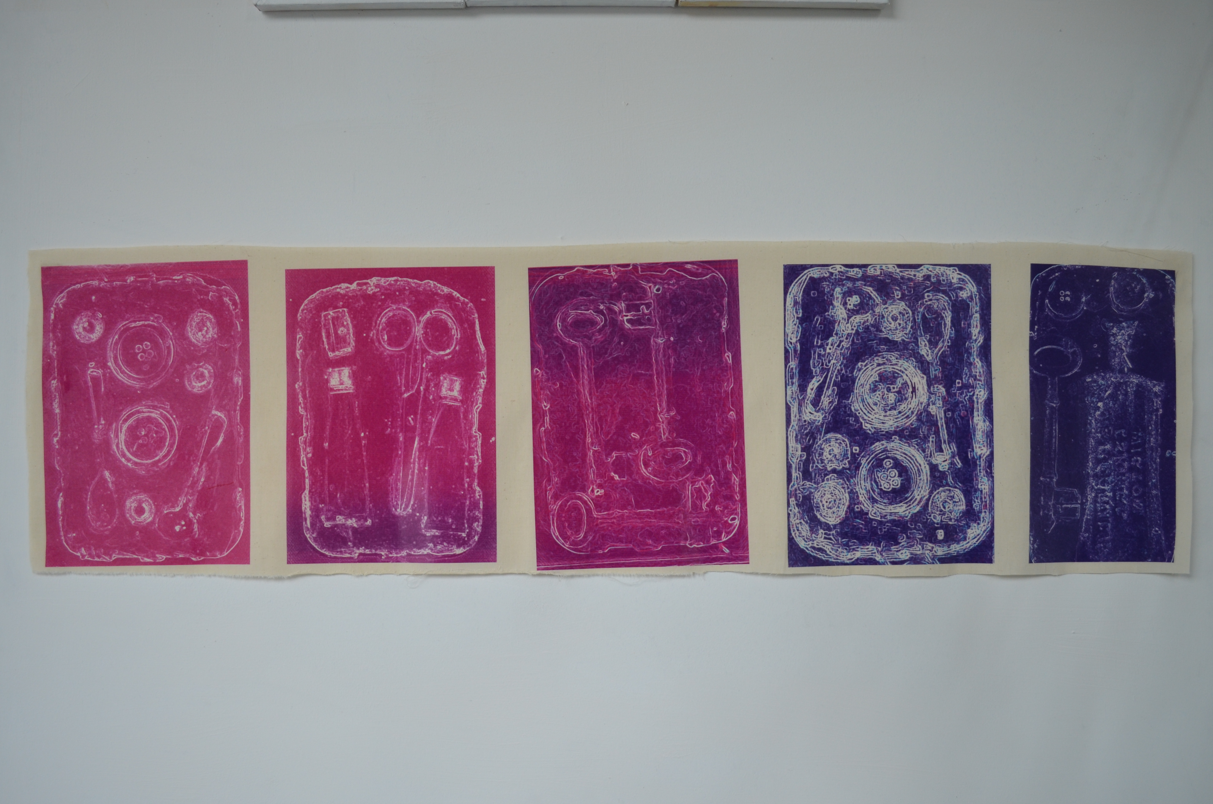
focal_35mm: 30
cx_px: 606
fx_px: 1009
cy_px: 402
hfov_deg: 62.0
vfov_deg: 43.4
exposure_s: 1/60
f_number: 4
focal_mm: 20
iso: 450
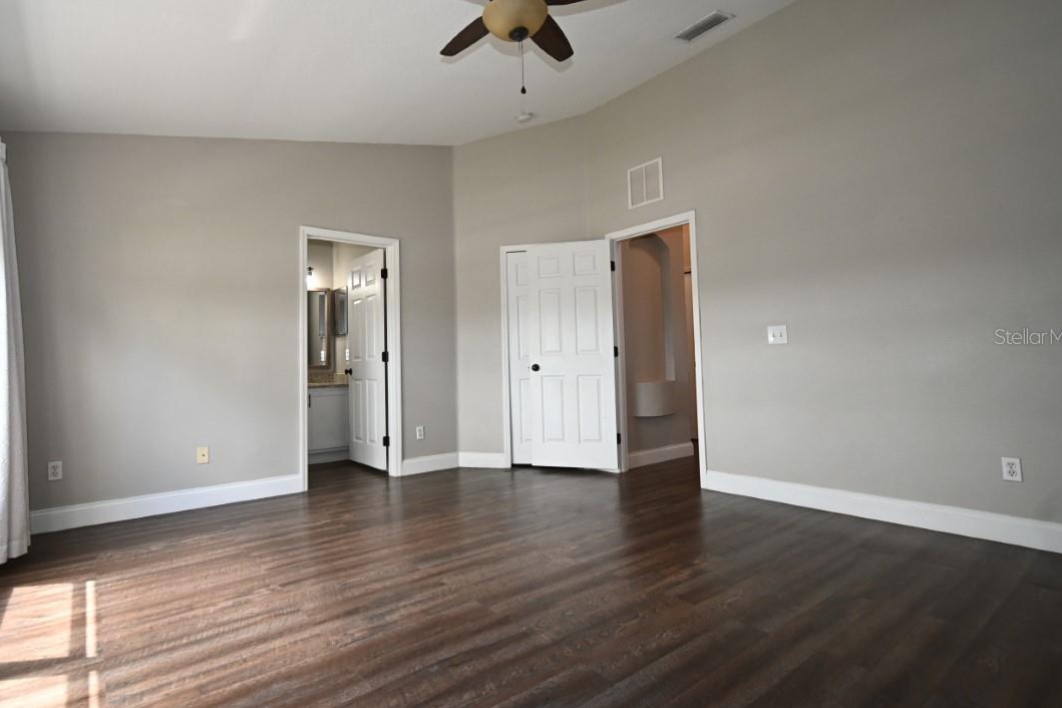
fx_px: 501
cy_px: 336
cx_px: 487
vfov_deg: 70.4
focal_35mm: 17
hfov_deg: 93.1
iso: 800
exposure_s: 1/125
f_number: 4.5
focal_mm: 10
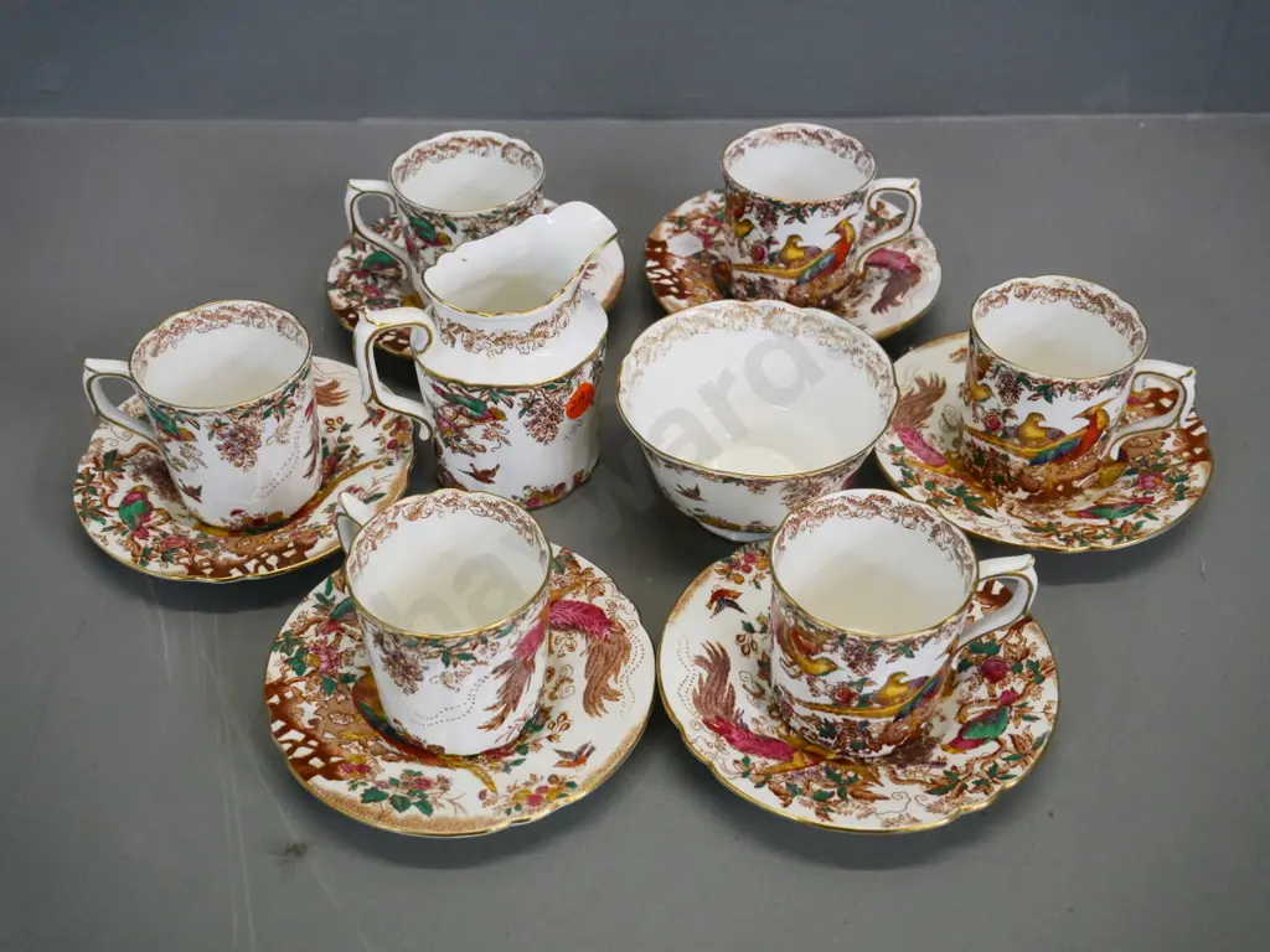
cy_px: 476
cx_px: 635
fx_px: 1468
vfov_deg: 36.0
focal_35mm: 40
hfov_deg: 46.8
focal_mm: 20
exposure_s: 1/160
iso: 3200
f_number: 5.6
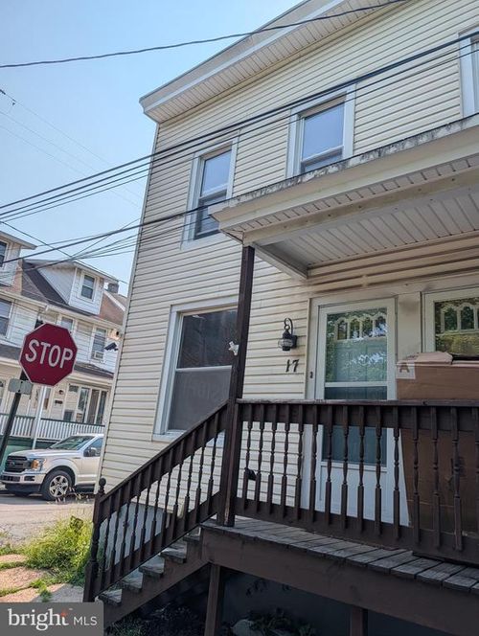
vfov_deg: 71.5
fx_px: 442
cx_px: 240
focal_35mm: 24
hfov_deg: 56.9
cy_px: 318
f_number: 1.68
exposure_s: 1/2024
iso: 20
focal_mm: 6.9
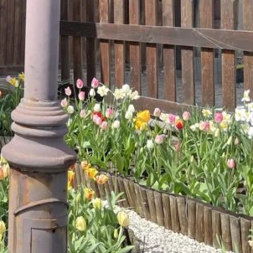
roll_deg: -0.3
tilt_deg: -5.4
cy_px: 38
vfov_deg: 21.8
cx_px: -157
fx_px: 645
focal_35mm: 78
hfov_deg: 18.8
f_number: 1.6
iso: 50
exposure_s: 1/959
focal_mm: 5.1
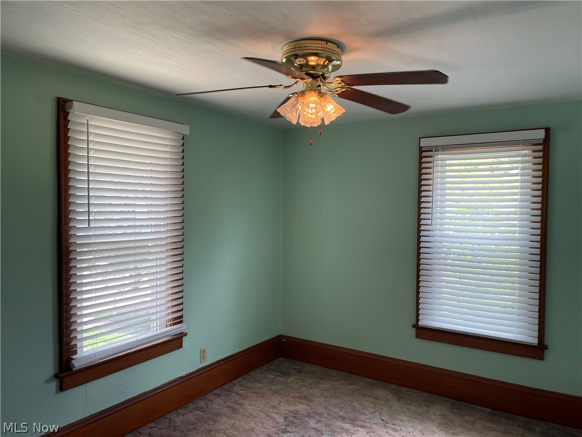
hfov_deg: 69.4
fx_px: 420
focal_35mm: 25
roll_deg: +0.0
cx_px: 291
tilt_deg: -1.8
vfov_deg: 54.9
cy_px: 218
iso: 64
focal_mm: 5.1
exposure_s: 1/120
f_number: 1.6
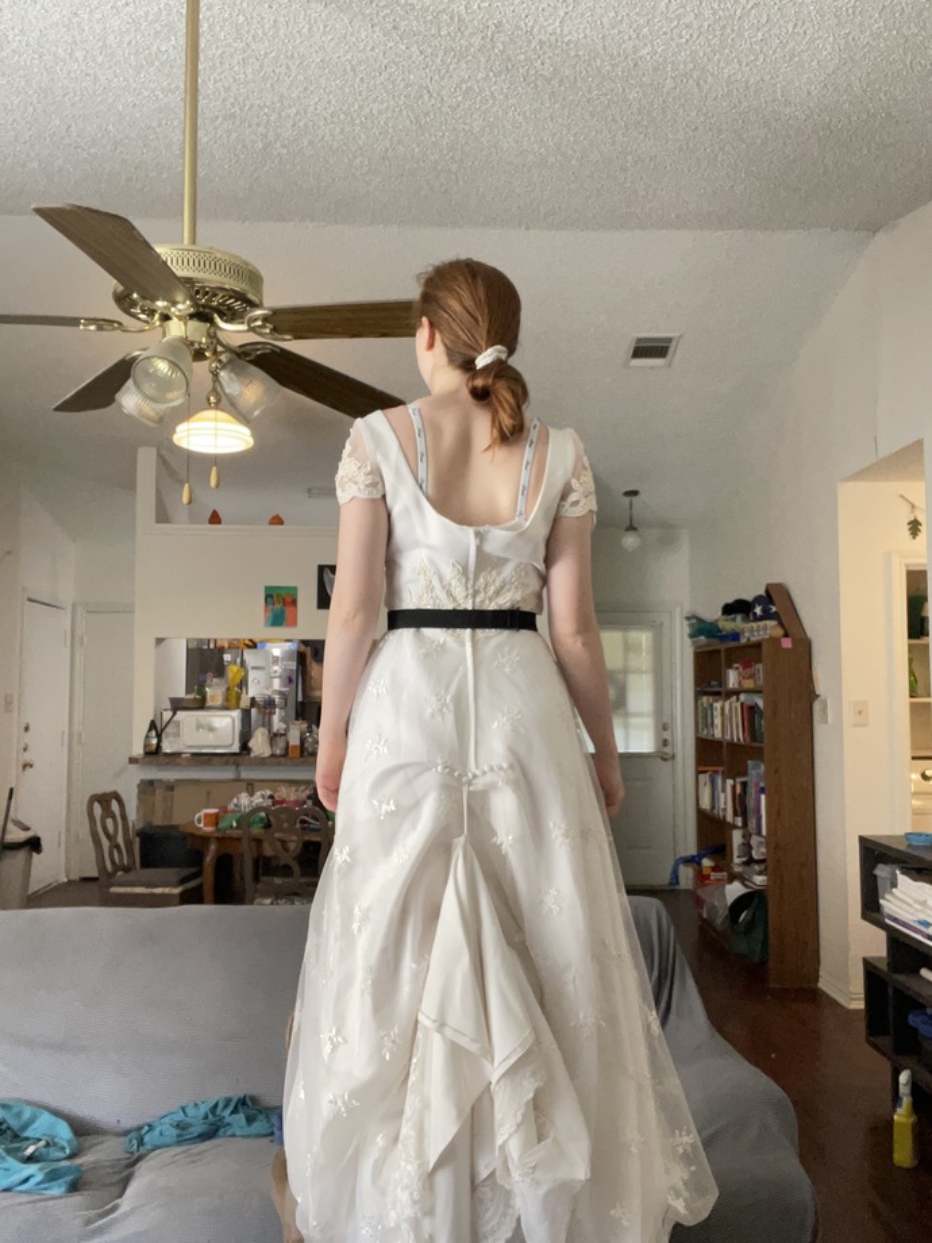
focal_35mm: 30
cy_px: 622
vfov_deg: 60.0
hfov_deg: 46.8
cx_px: 466
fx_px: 1077
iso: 200
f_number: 2.2
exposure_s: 1/60
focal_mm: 2.71
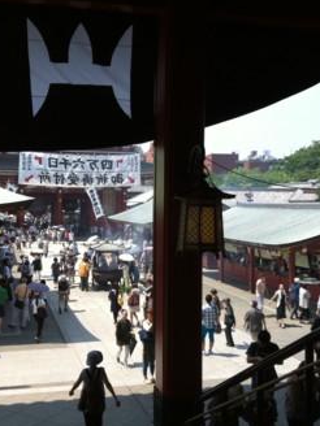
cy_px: 214
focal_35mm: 48
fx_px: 592
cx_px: 134
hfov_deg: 30.2
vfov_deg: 39.7
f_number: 2.8
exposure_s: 1/670
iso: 80
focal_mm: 3.85
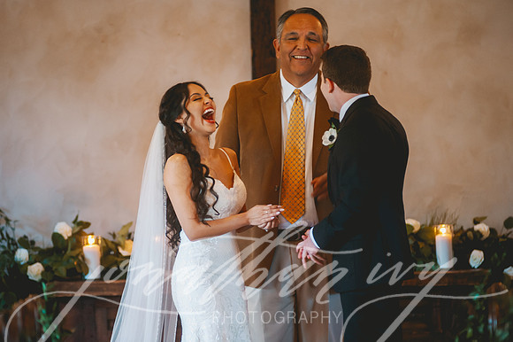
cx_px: 241
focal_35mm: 318
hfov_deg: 6.5
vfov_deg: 4.3
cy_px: 173
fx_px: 4525
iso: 800
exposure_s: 1/80
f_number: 2.8
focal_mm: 300
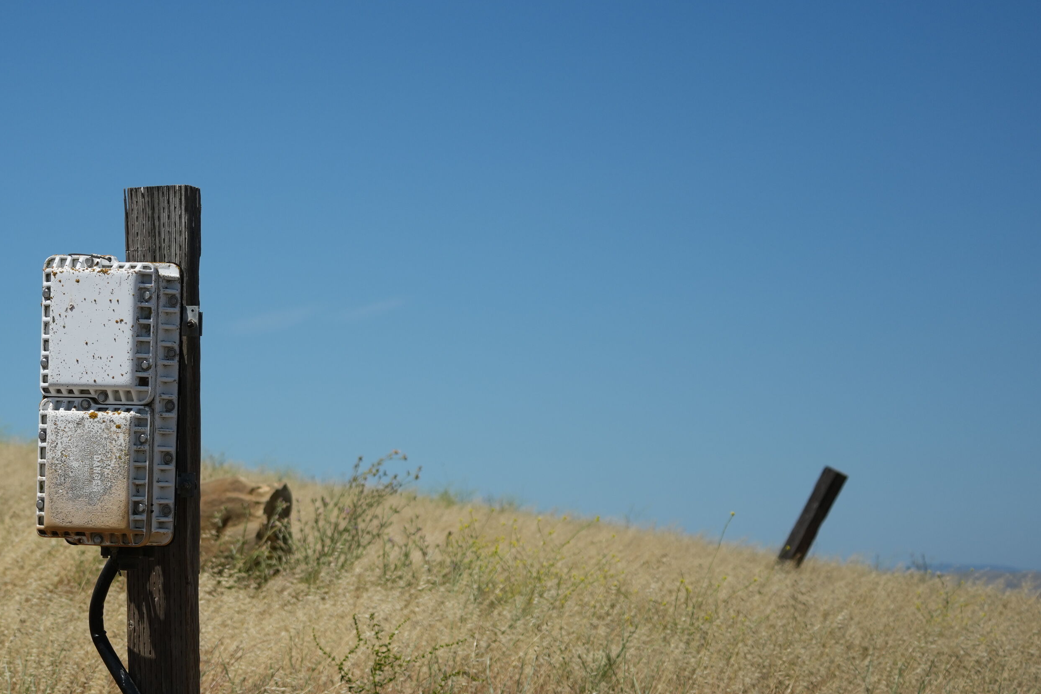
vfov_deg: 12.3
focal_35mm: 111
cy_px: 518
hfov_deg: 18.2
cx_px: 161
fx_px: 3210
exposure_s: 1/3200
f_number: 5
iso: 250
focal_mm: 64
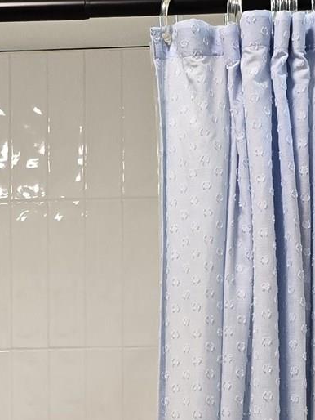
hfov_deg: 14.1
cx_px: -19
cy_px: 496
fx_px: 1249
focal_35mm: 103
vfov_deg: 18.2
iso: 200
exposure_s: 1/120
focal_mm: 6.3
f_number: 1.7
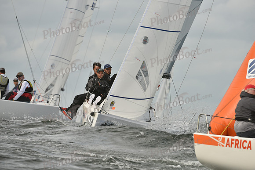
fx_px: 2834
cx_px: 128
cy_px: 85
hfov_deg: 5.2
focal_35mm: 400
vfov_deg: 3.4
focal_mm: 400
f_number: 7.1
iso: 320
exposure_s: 1/1250
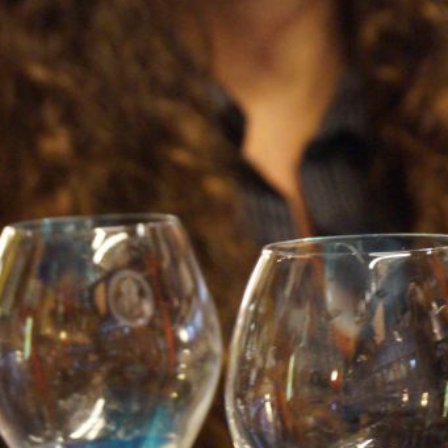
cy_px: 207
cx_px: 267
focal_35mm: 149
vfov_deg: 11.7
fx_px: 2182
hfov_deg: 11.7
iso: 3200
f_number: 5
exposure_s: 1/25
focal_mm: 40
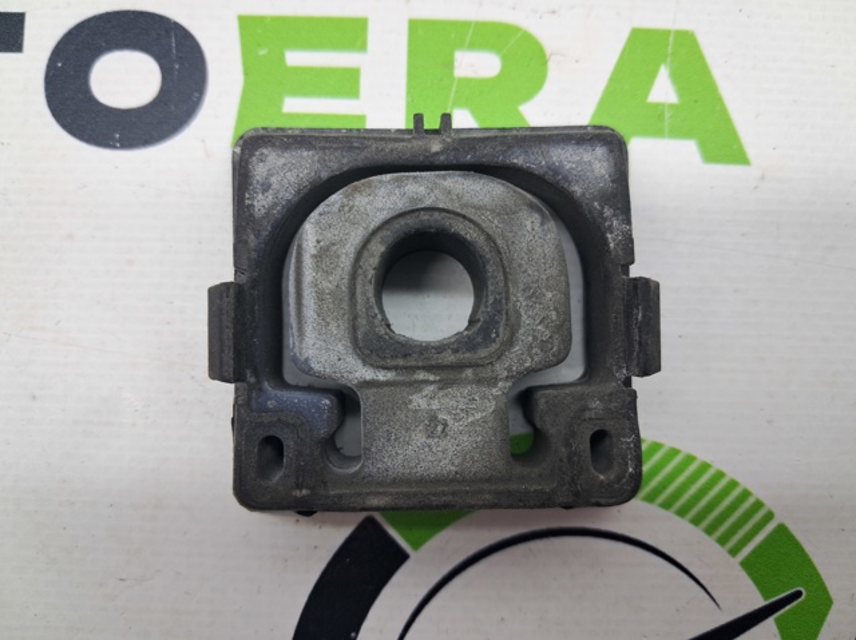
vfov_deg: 51.3
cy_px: 320
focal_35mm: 27
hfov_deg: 65.4
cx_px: 428
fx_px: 667
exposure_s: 1/50
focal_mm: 4
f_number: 1.8
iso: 50
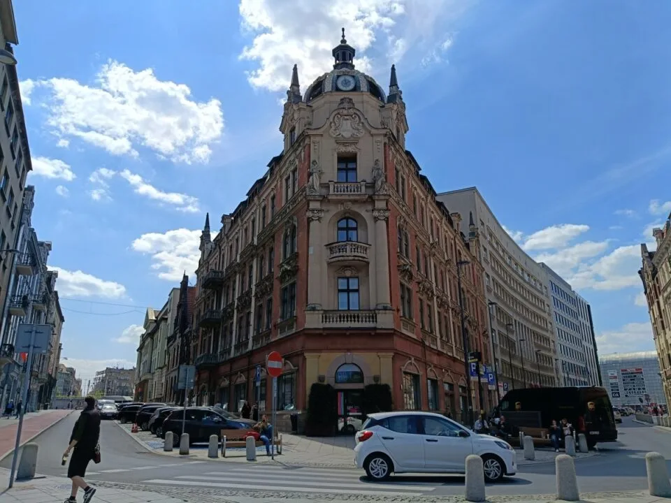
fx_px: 504
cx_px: 336
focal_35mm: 26
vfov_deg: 53.1
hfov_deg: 67.3
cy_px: 252
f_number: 1.88
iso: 50
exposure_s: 1/1408
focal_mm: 4.84
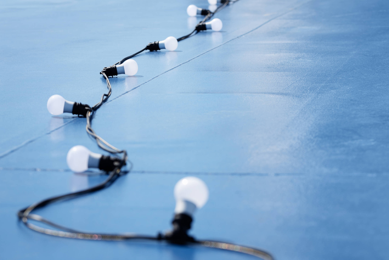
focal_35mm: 133
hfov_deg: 15.5
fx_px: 1433
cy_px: 133
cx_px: 206
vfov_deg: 10.4
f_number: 5.6
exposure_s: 1/1600
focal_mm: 125
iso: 200
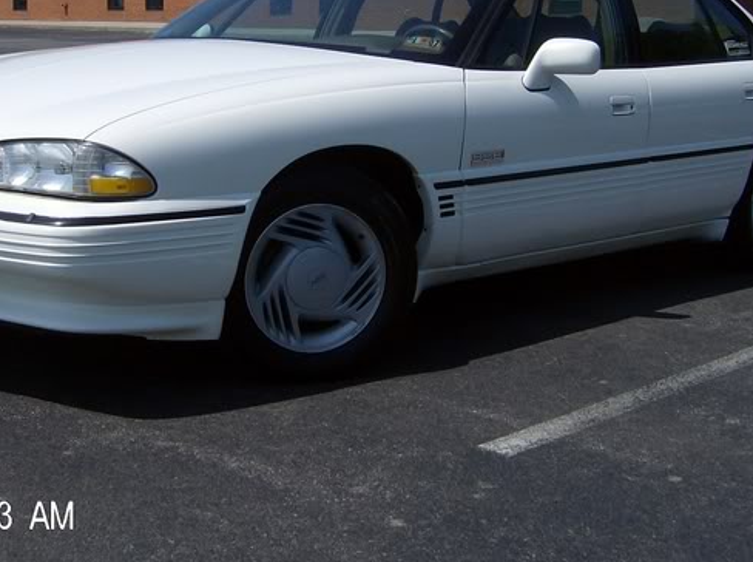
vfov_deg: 24.5
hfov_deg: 32.7
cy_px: 157
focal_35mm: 59
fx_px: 1281
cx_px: 319
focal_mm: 6
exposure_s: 1/1397
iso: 100
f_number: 4.7
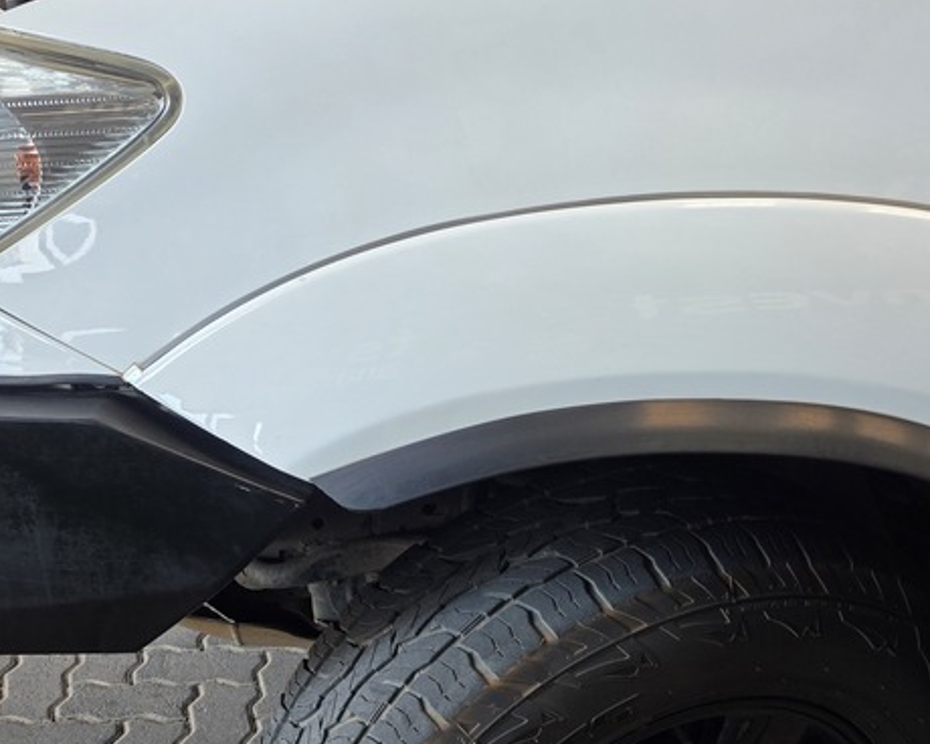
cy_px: 578
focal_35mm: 50
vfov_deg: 29.7
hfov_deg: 37.3
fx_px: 1376
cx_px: 477
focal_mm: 6.25
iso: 64
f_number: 1.7
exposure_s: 1/180
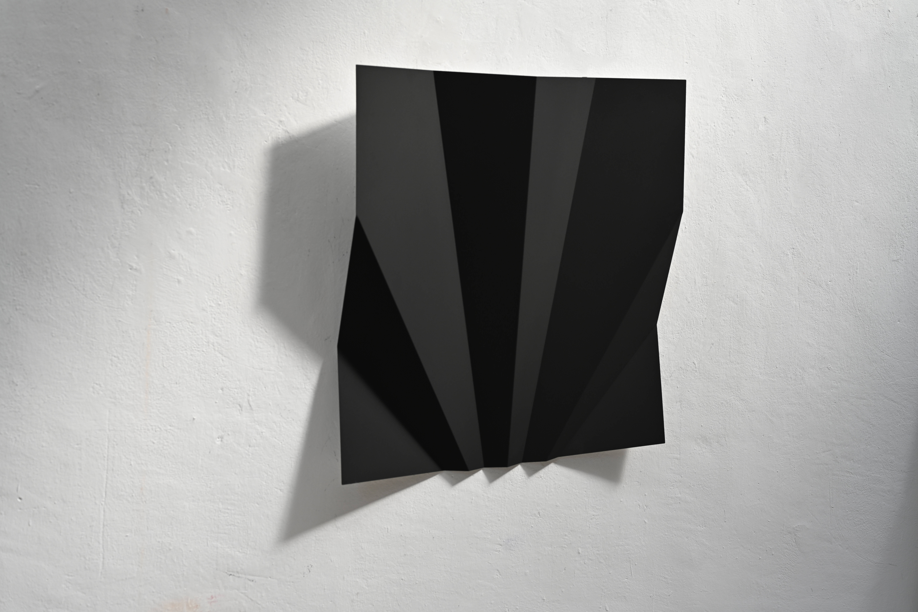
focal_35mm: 50
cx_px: 459
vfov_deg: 27.0
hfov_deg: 39.6
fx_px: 1275
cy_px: 306
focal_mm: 50
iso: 220
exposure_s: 1/250
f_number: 4
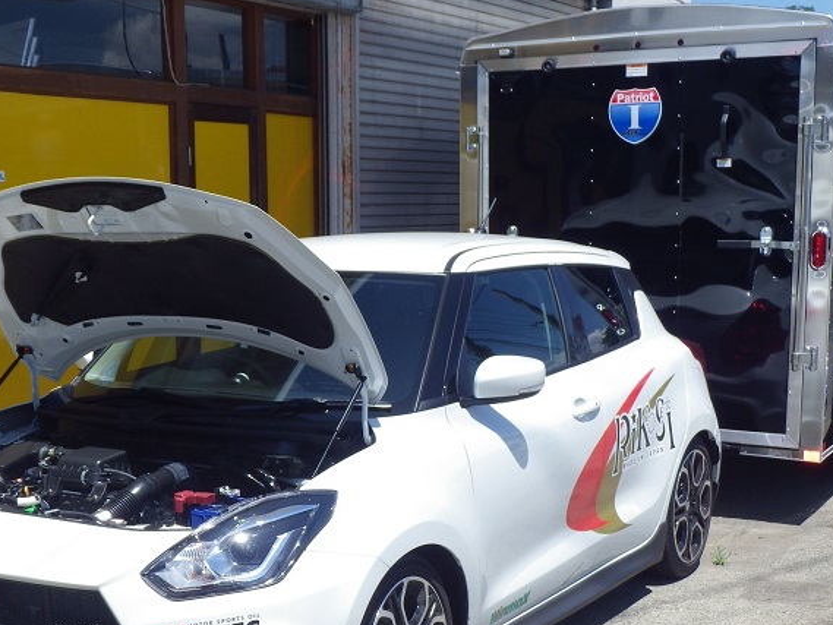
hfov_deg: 32.4
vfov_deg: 24.7
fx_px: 1420
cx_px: 266
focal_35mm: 59
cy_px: 424
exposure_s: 1/500
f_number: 5
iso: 125
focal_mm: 7.5
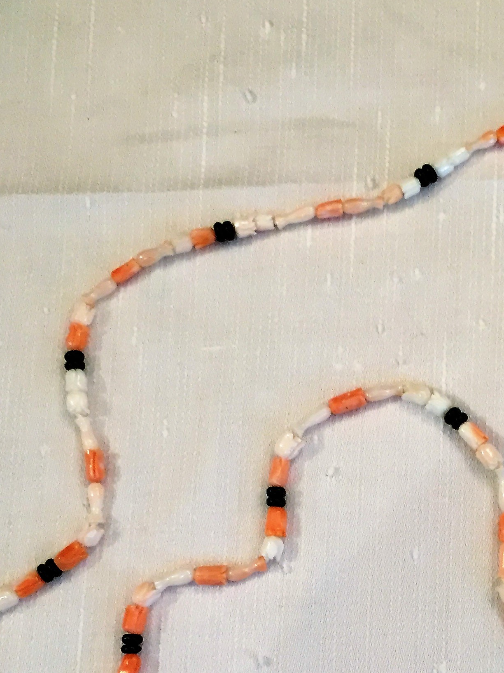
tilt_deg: -81.9
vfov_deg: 32.3
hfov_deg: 24.8
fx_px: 1126
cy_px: 538
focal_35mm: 58
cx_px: 398
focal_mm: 4.15
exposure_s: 1/33
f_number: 2.2
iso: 125
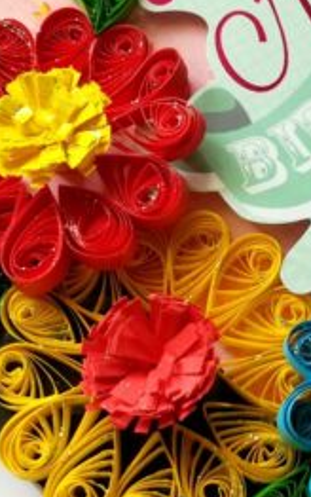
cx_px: 320
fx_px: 853
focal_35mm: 63
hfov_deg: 19.9
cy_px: 292
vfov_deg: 32.4
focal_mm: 3.83
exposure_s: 1/50
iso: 100
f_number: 2.2
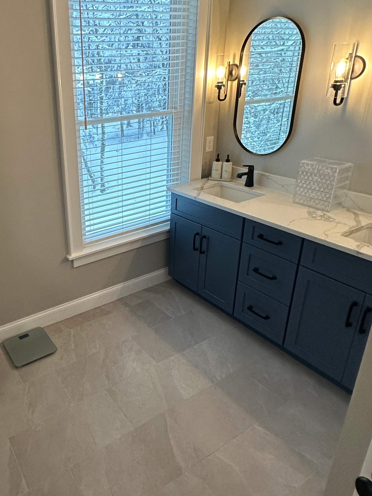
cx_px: 82
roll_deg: +2.6
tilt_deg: -18.9
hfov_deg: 50.3
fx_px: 373
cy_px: 217
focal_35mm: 26
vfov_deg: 67.0
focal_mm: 2.22
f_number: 2.2
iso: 200
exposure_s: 1/120
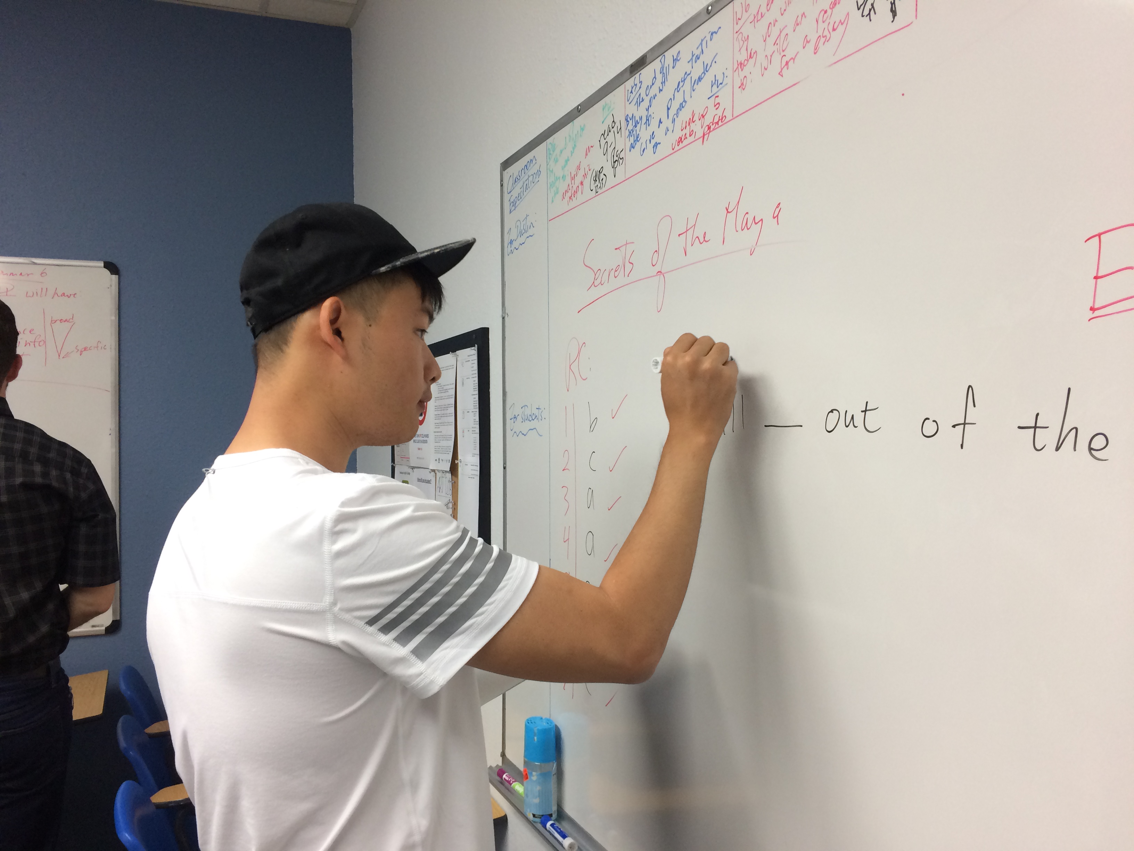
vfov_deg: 48.2
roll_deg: -0.4
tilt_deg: -1.6
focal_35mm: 29
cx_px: 567
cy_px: 426
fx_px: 950
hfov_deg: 61.7
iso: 64
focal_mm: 4.15
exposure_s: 1/30
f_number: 2.2
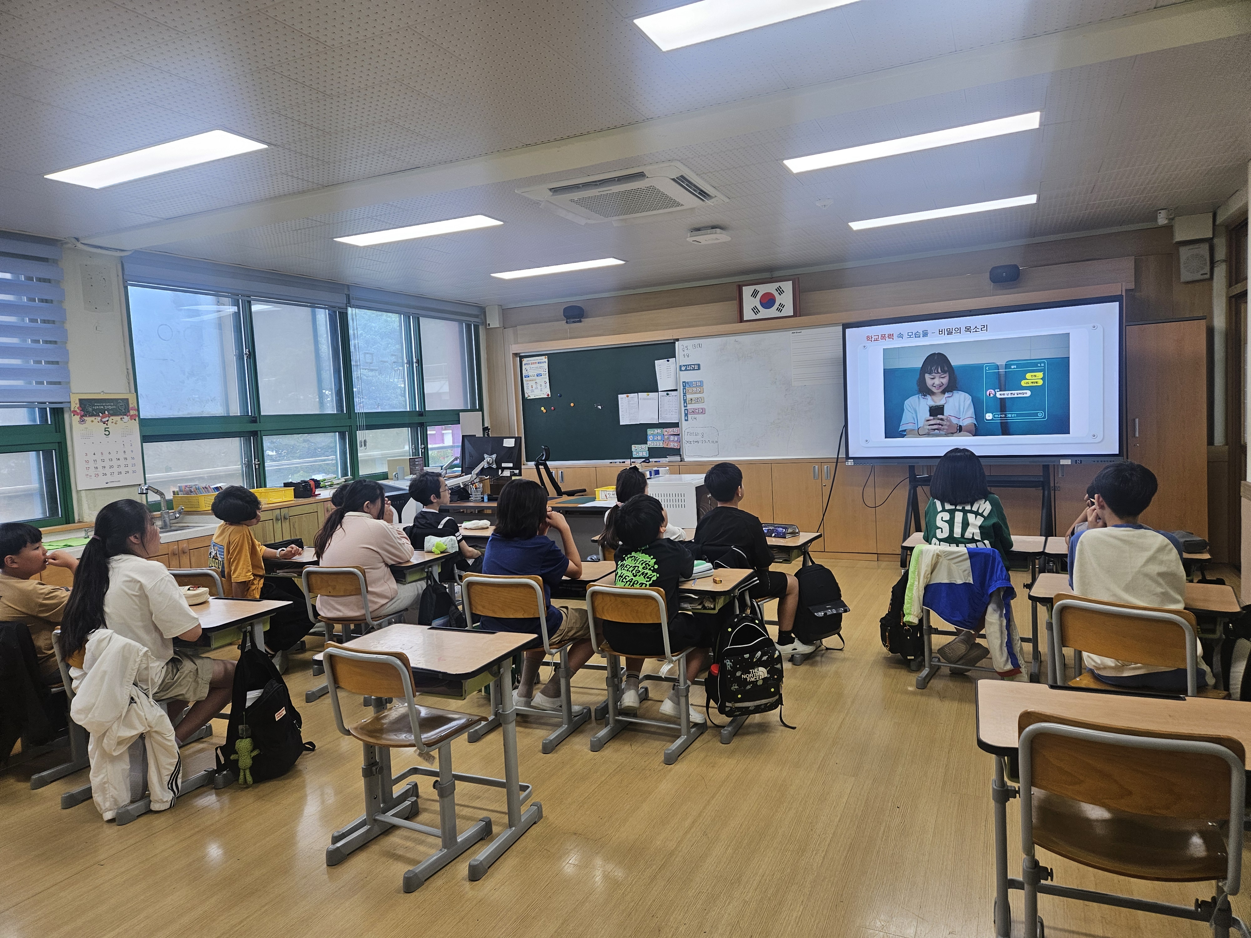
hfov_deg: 73.9
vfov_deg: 58.9
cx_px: 626
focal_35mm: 23
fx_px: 831
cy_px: 469
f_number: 1.8
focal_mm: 5.4
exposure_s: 1/120
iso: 64
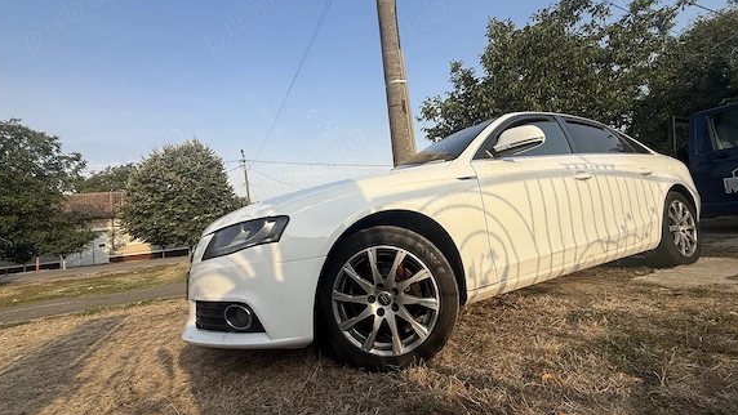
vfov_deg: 67.1
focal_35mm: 16
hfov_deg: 99.4
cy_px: 202
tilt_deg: +4.5
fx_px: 313
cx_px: 374
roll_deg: +6.0
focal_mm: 2.22
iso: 50
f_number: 2.2
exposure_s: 1/1961
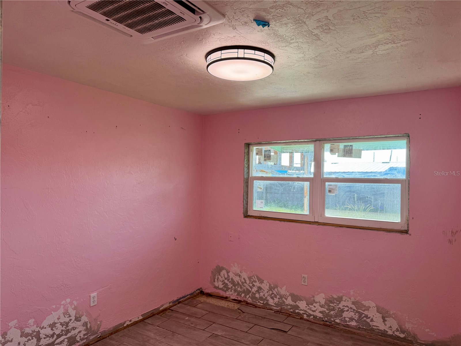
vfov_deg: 56.8
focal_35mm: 24
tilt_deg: -0.4
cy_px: 173
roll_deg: -1.6
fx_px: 320
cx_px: 230
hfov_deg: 71.6
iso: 80
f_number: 1.78
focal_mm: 6.76
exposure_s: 1/172
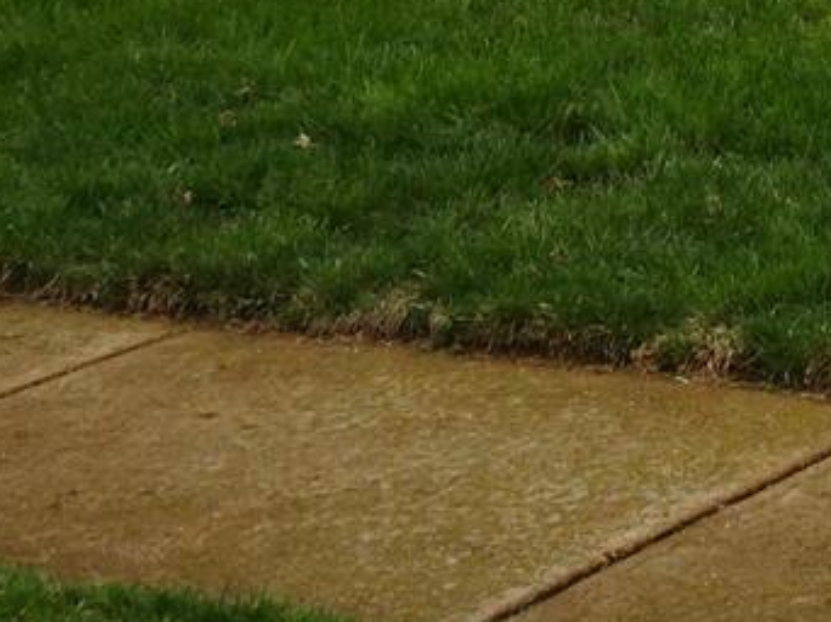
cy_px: -503
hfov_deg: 14.5
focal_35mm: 131
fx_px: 3143
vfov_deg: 10.6
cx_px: 1035
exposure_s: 1/640
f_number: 3.5
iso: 80
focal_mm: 4.75
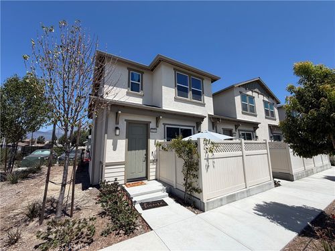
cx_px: 168
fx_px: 135
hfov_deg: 102.1
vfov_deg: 85.7
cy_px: 126
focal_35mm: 14
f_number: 2.2
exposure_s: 1/1167
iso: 20
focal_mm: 2.22
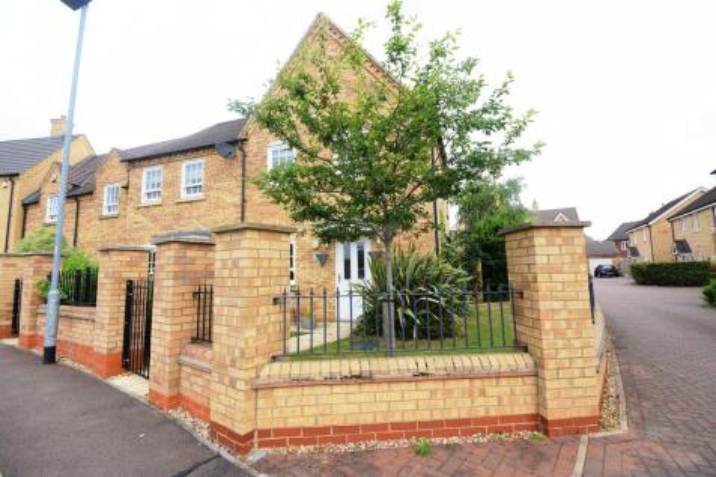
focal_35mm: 15
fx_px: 298
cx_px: 358
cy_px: 238
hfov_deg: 100.4
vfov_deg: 77.3
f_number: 8
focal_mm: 10
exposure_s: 1/250
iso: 320
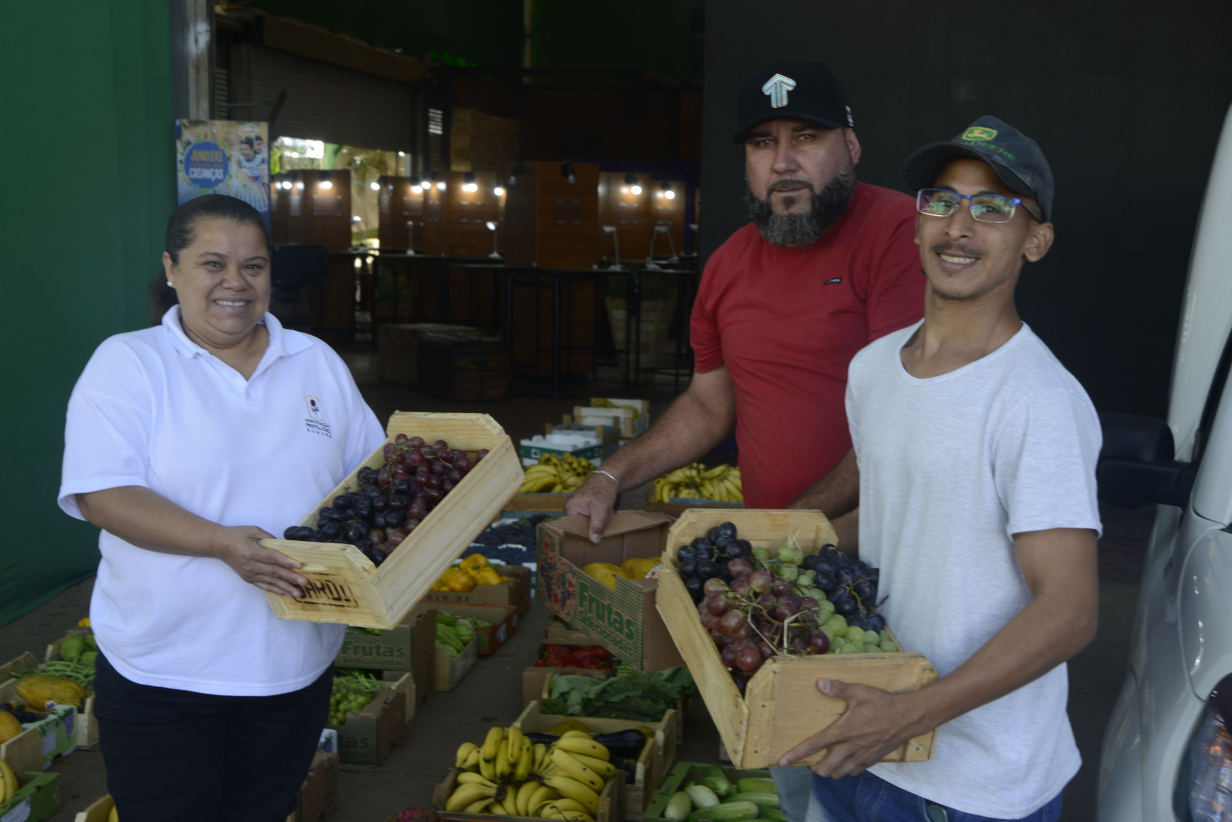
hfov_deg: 39.6
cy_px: 411
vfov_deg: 27.0
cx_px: 616
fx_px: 1712
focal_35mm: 50
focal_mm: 50
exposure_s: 1/50
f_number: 10
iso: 500
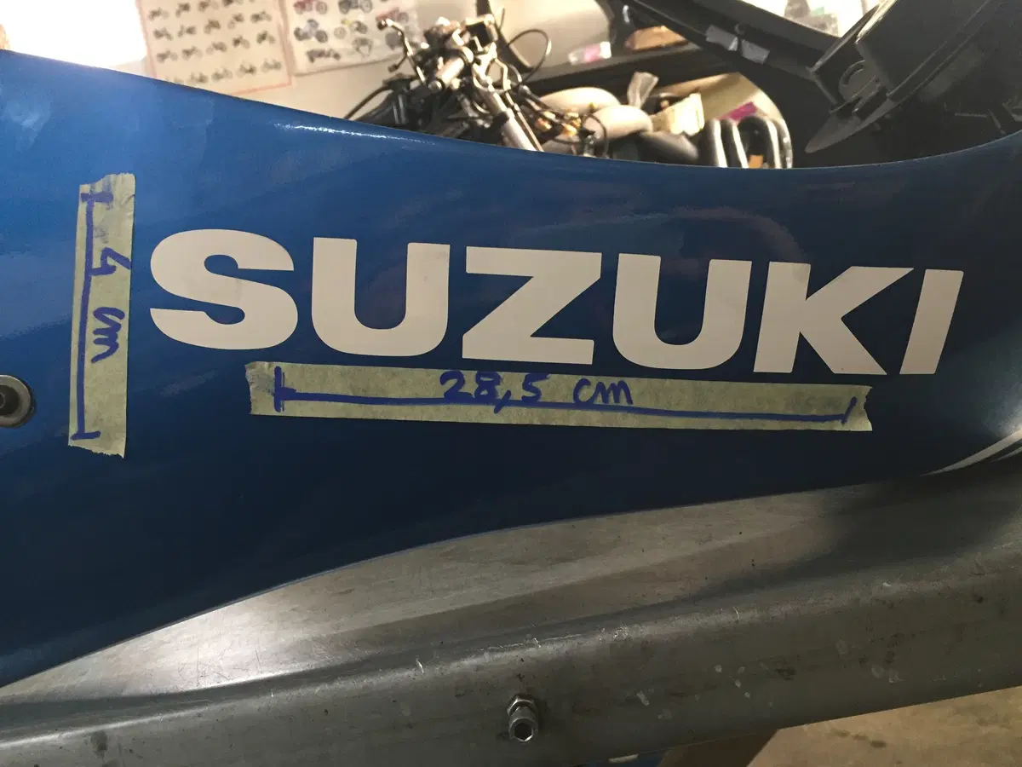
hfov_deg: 61.7
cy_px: 384
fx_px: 856
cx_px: 511
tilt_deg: -3.3
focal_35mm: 29
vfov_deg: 48.2
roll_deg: +9.8
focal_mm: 4.15
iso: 200
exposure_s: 1/33
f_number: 2.2
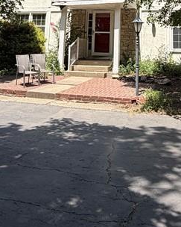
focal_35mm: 46
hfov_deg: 32.7
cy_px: -1
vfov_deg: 36.2
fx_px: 308
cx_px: 105
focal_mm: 2.22
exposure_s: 1/658
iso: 40
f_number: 2.2
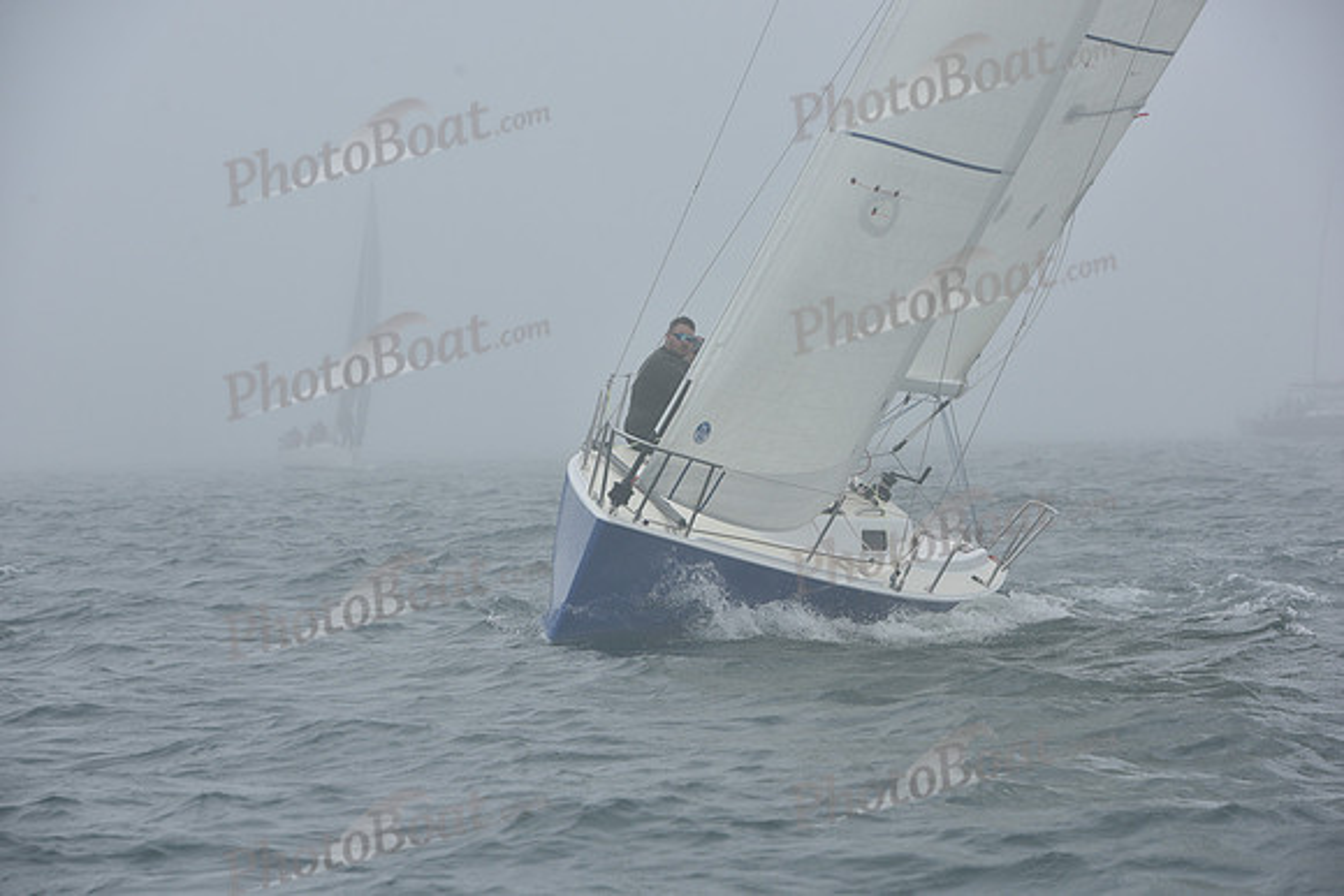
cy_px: 448
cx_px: 672
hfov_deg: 13.7
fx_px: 5601
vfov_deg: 9.2
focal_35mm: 150
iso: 250
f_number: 8
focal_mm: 150
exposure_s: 1/800
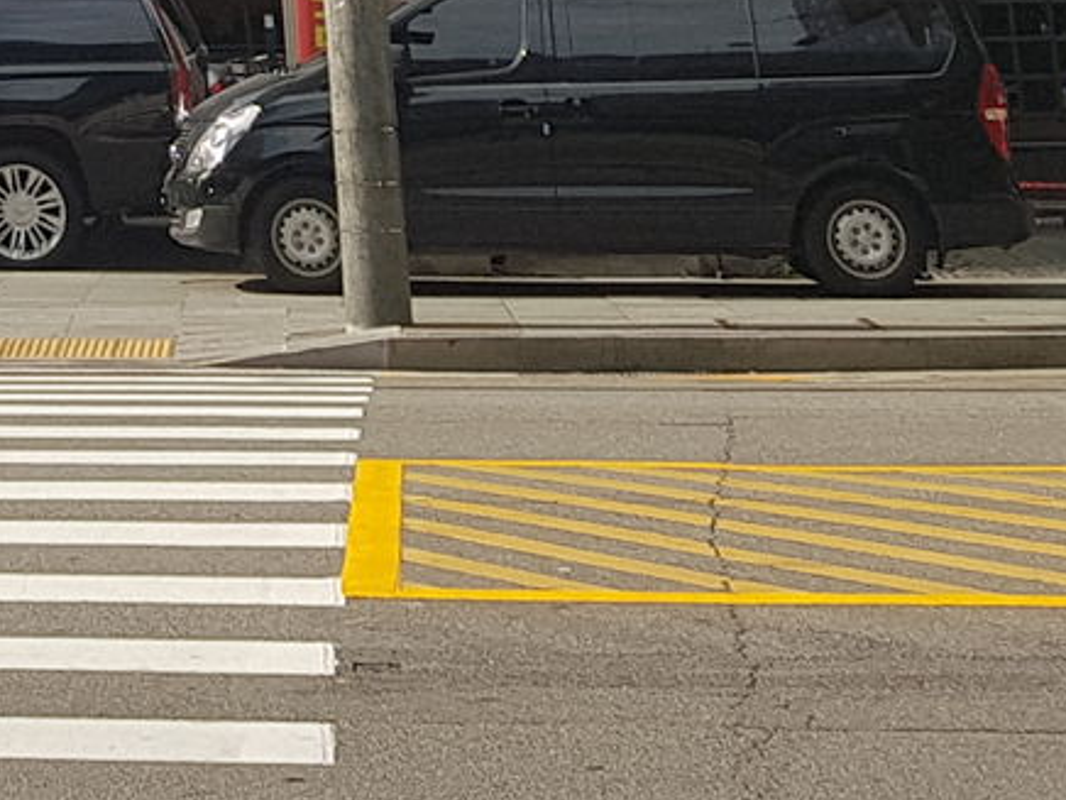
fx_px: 3757
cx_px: -401
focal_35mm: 122
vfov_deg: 10.6
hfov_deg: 15.2
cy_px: -1032
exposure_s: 1/2408
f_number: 1.7
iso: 50
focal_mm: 4.2
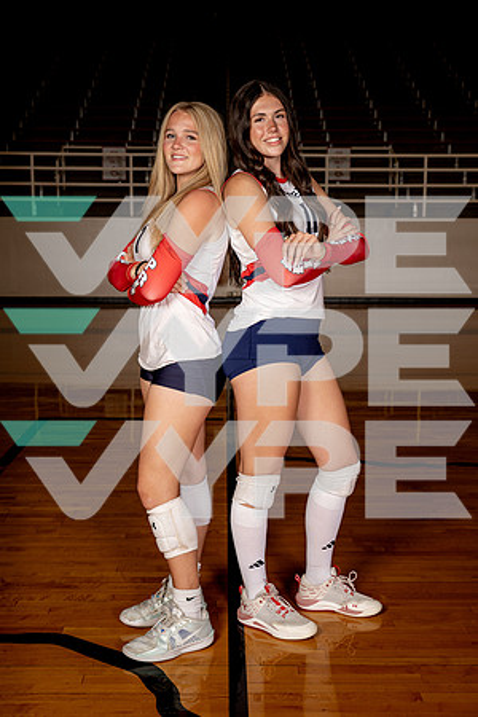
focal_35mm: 48
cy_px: 358
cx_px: 239
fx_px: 956
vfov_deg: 41.1
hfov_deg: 28.1
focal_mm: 48
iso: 100
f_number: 5.6
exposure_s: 1/250
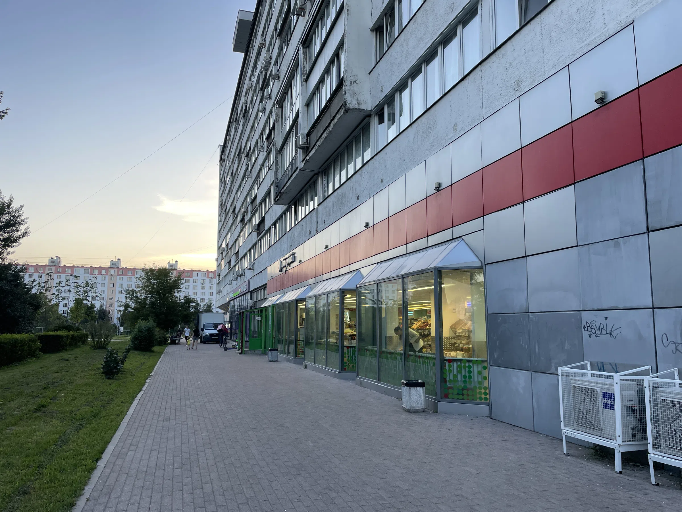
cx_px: 341
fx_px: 512
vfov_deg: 53.1
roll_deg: -1.1
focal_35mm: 26
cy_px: 256
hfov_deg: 67.3
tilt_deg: +6.9
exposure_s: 1/100
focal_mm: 4.2
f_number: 1.6
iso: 50
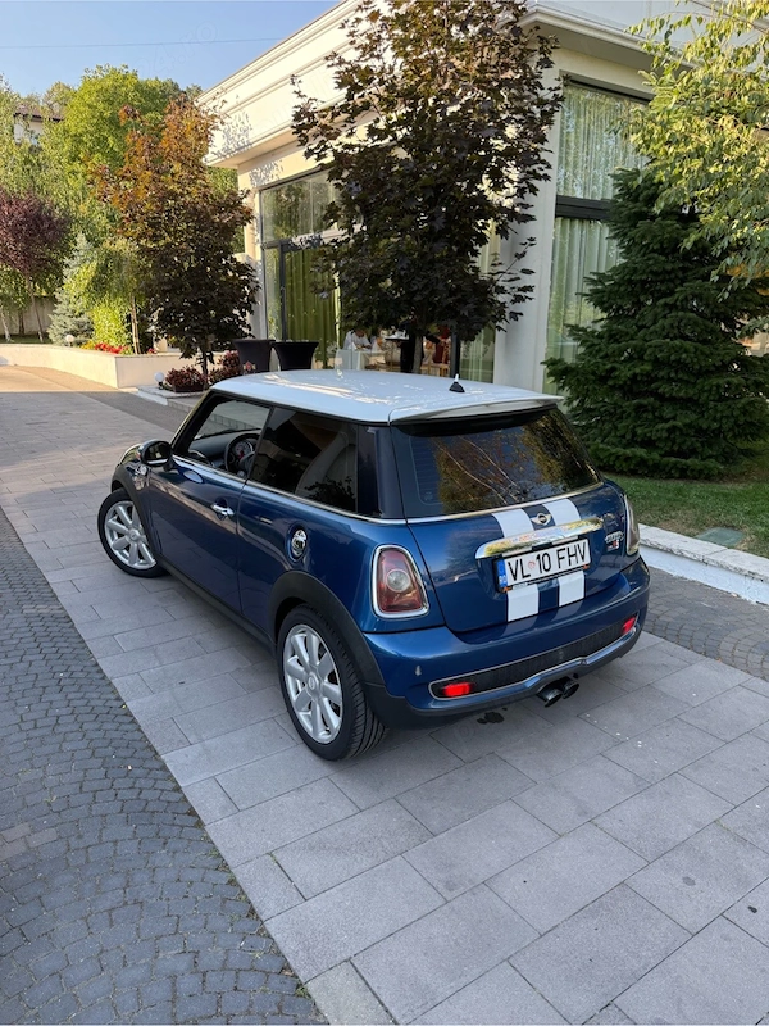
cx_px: 384
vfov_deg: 71.6
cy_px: 513
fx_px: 711
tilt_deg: -14.9
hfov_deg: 56.8
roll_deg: -0.7
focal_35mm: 24
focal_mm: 6.76
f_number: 1.78
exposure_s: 1/543
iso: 100
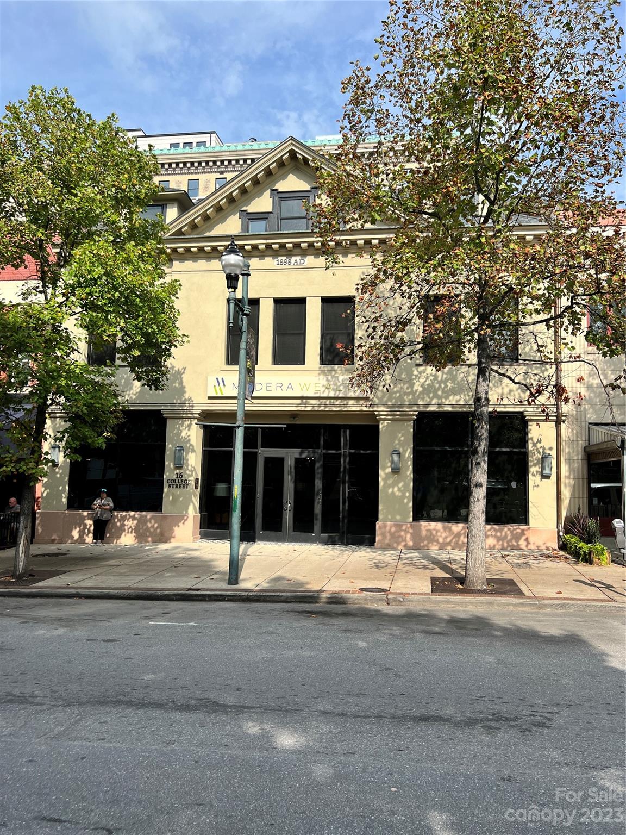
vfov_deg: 67.3
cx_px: 313
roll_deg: -1.6
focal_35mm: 26
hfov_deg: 53.1
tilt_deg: +4.4
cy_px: 418
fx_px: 627
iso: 50
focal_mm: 5.7
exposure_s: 1/2695
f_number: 1.5
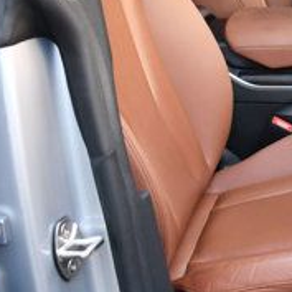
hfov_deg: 19.0
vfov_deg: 20.4
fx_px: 792
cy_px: 14
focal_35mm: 83
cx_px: 401
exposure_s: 1/250
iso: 800
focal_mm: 18
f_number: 3.5
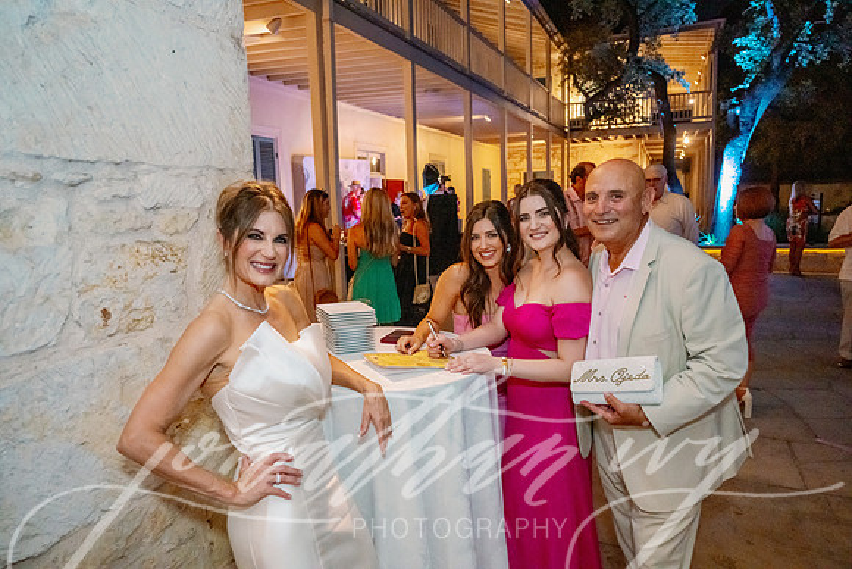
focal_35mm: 24
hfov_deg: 73.7
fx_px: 568
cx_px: 426
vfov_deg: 53.2
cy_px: 284
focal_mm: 24
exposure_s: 1/200
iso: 5000
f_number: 3.5
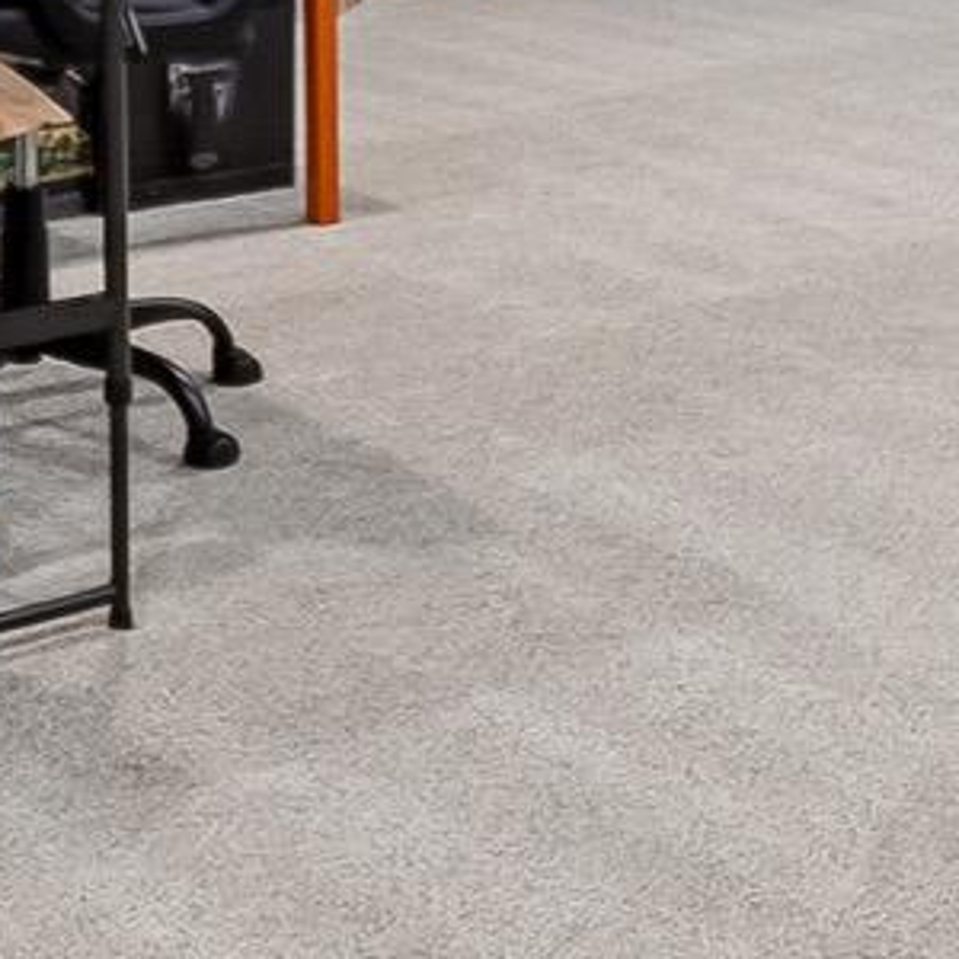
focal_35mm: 87
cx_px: 320
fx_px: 2727
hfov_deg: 19.9
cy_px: -363
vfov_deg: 18.3
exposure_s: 1/15
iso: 400
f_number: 5.6
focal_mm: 10
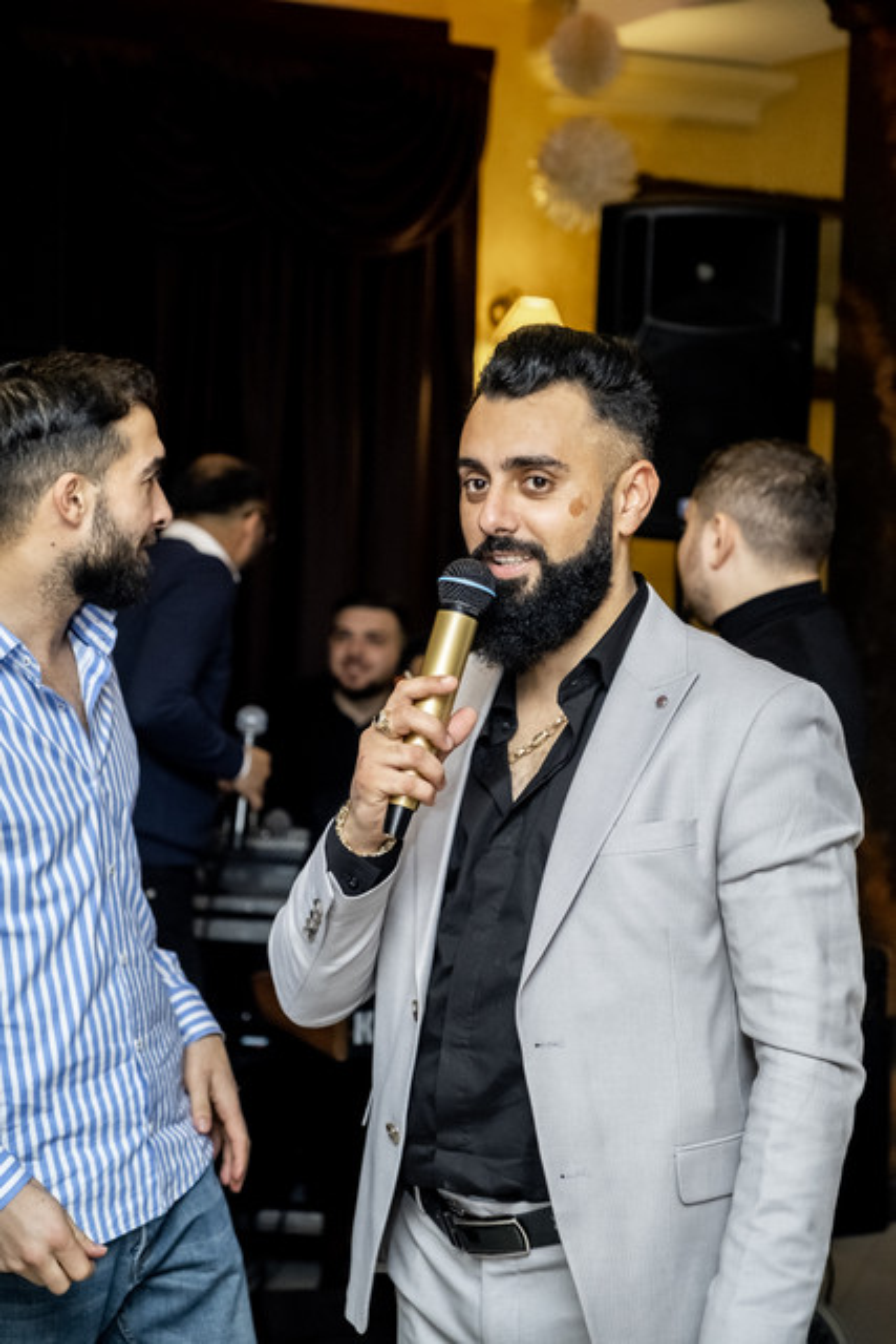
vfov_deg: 32.4
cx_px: 448
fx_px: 2313
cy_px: 672
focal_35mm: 62
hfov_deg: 21.9
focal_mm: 41.4
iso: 1600
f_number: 2.8
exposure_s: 1/125
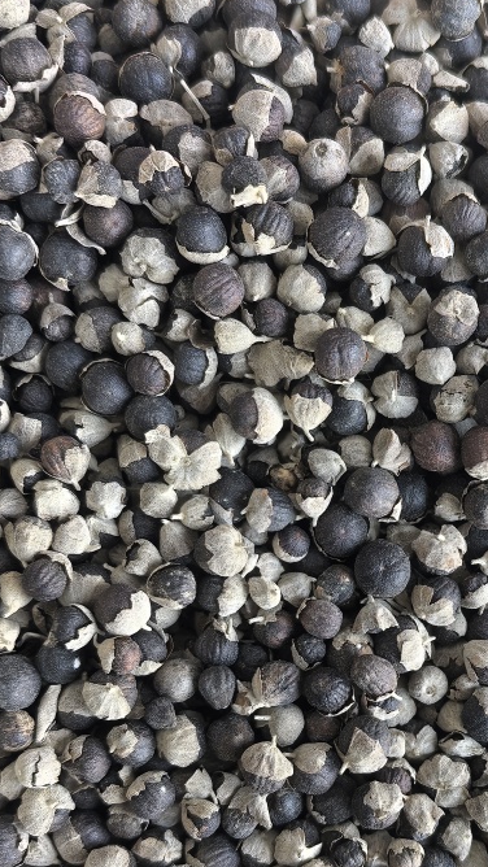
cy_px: 552
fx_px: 1081
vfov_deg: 43.3
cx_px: 374
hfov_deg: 25.1
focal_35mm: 47
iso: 200
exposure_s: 1/100
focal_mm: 5.75
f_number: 2
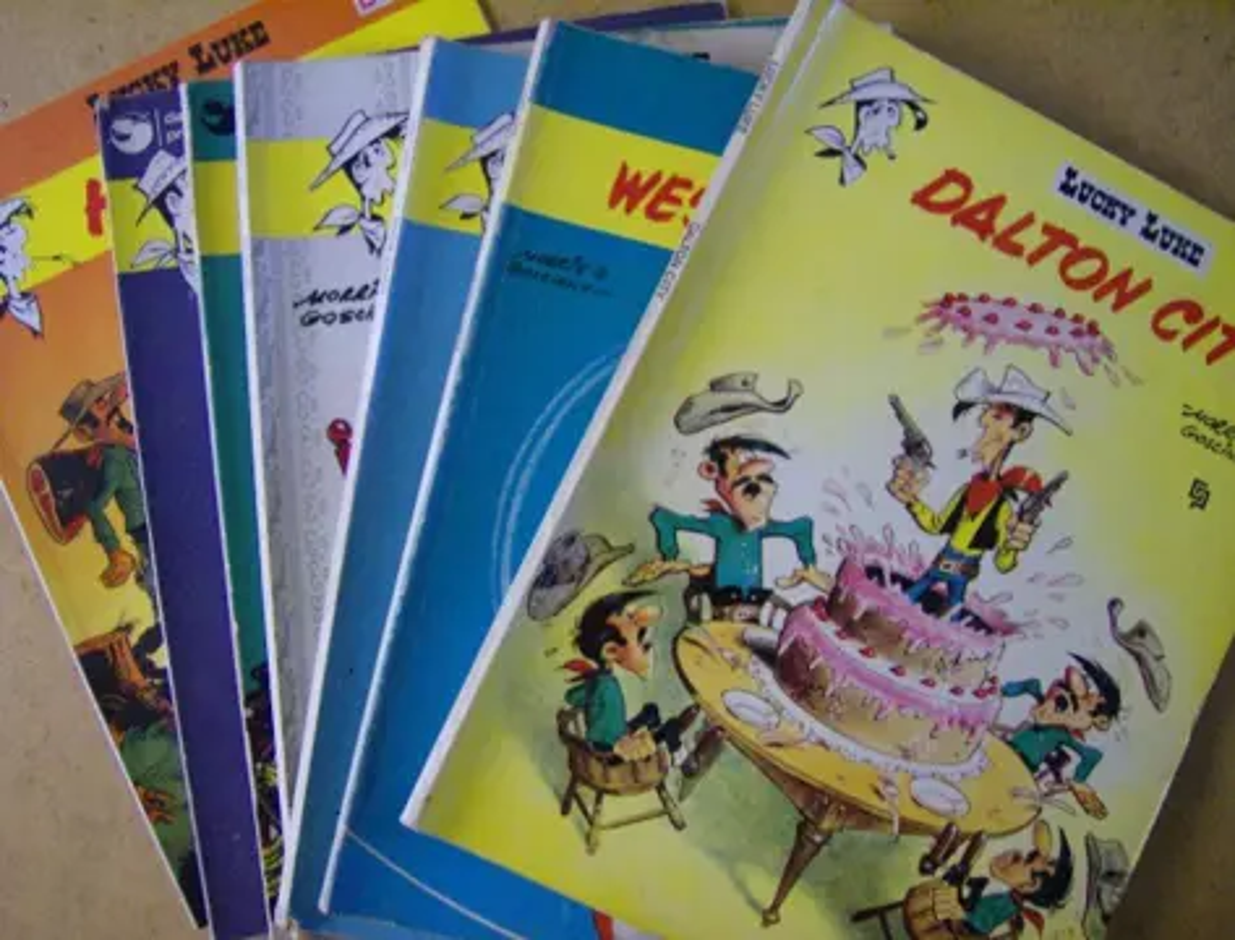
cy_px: 470
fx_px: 1291
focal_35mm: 36
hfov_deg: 51.1
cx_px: 618
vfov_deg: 40.0
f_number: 2.8
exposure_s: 1/29.6
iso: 200
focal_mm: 6
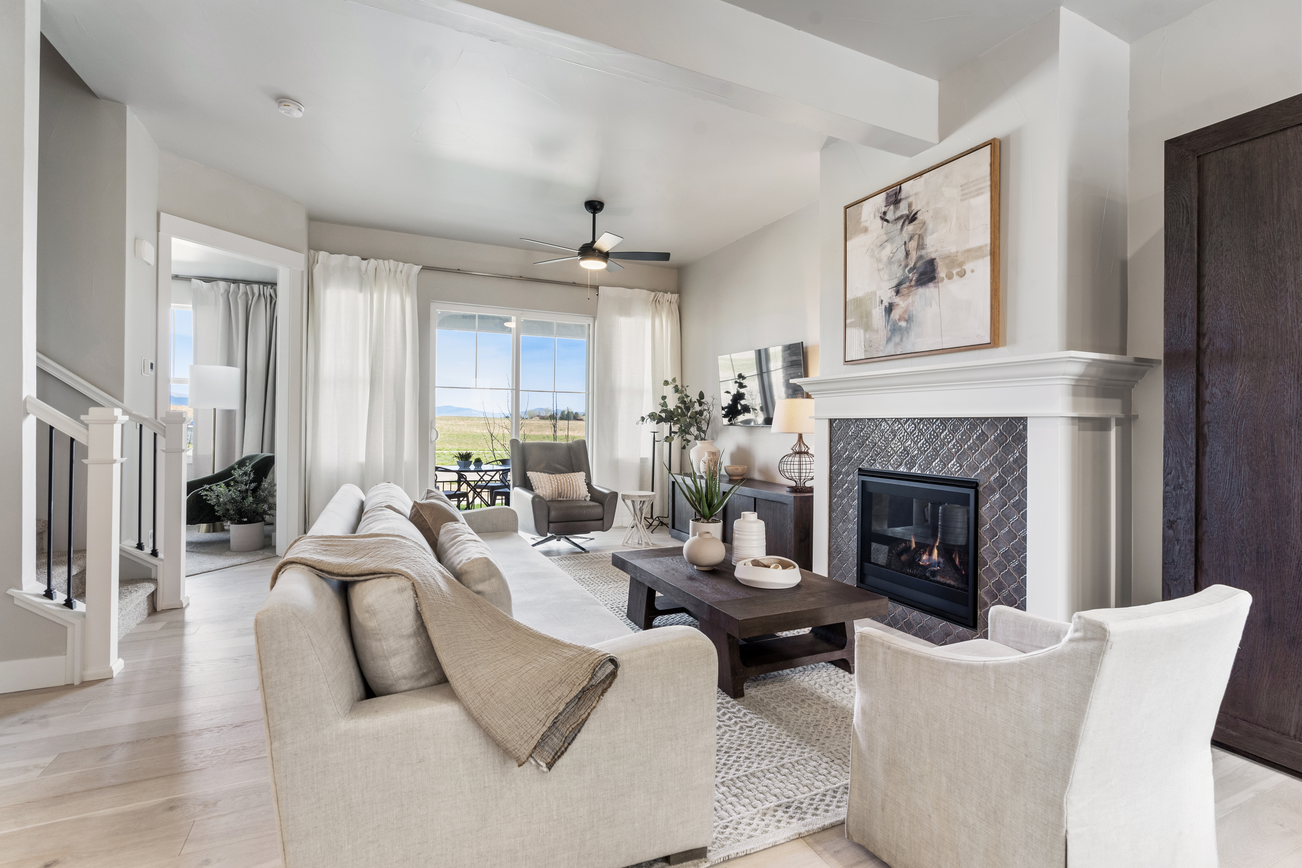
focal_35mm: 16
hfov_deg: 96.7
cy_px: 434
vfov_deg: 73.7
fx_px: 579
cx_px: 651
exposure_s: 1/30
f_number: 8
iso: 800
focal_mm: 16
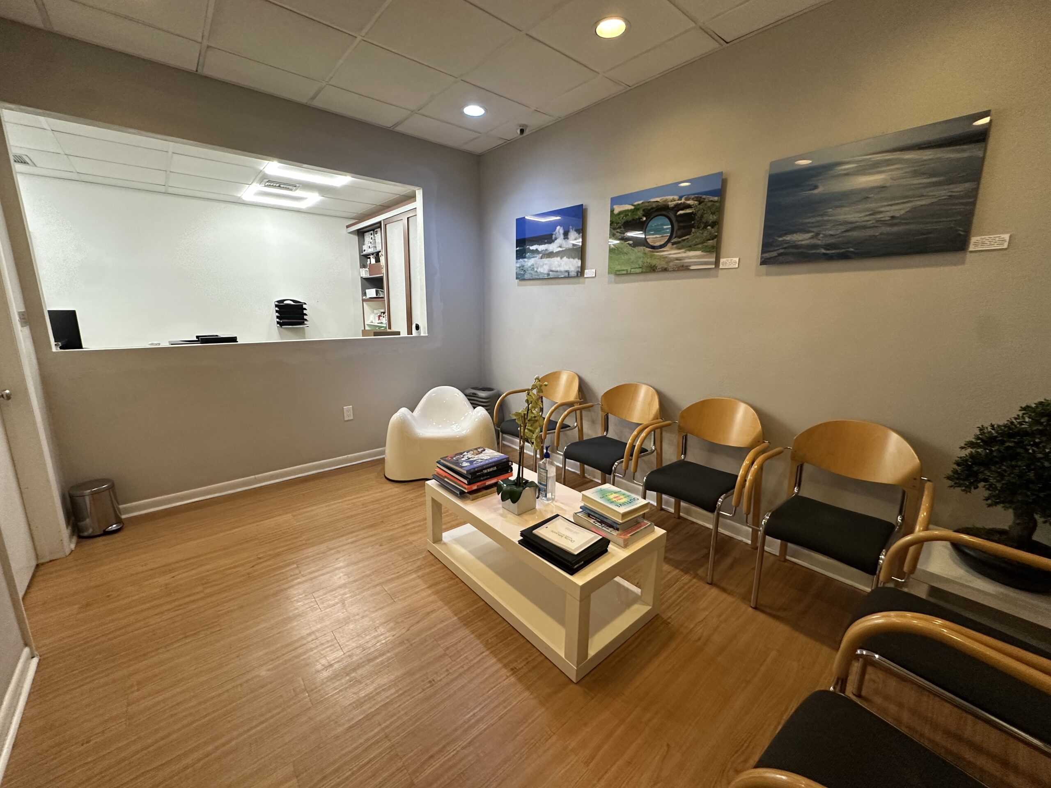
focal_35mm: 14
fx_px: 425
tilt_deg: -11.9
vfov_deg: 85.7
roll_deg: -0.3
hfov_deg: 102.1
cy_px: 394
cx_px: 526
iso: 250
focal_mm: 2.22
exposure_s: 1/60
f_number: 2.2
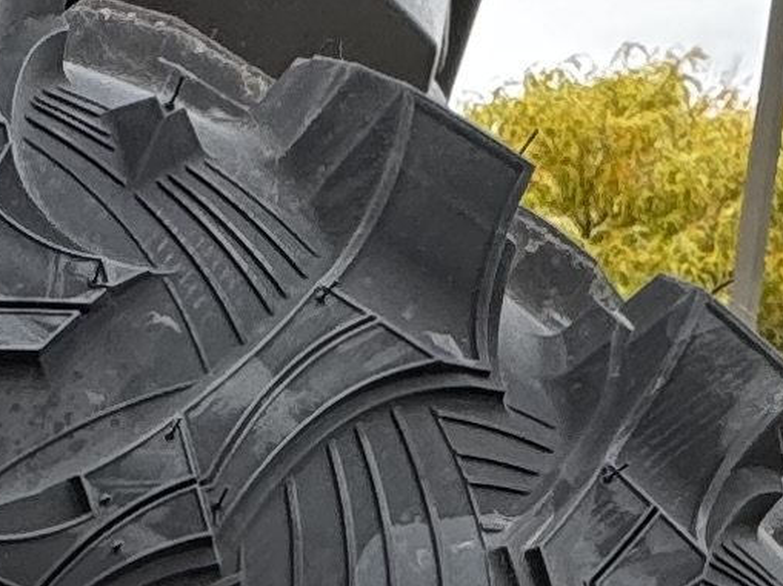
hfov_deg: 15.5
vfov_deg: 11.3
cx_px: -589
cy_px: 1352
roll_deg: -1.8
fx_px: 2509
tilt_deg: -16.1
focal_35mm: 111
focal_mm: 2.22
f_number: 2.2
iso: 64
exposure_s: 1/99
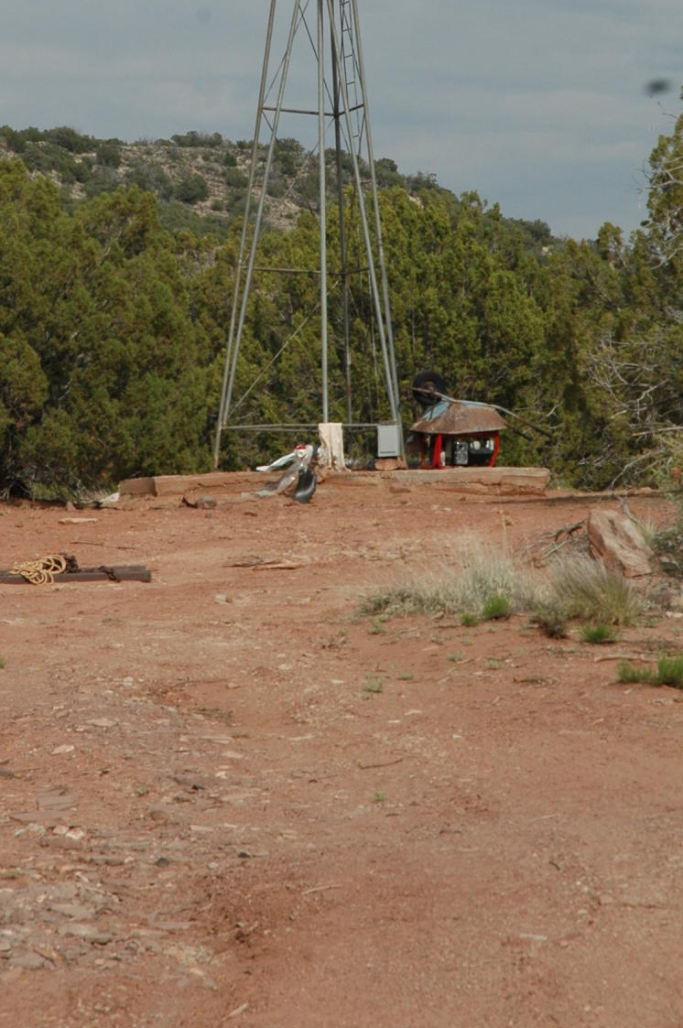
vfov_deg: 11.0
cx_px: 286
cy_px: 232
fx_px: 5334
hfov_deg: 7.3
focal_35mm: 187
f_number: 10
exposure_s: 1/400
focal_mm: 70
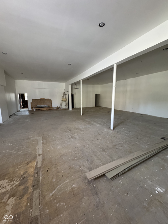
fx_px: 91
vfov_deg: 102.1
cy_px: 112
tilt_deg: -10.7
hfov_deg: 85.7
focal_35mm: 14
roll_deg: +0.1
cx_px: 84
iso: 320
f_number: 2.2
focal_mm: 2.22
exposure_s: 1/66
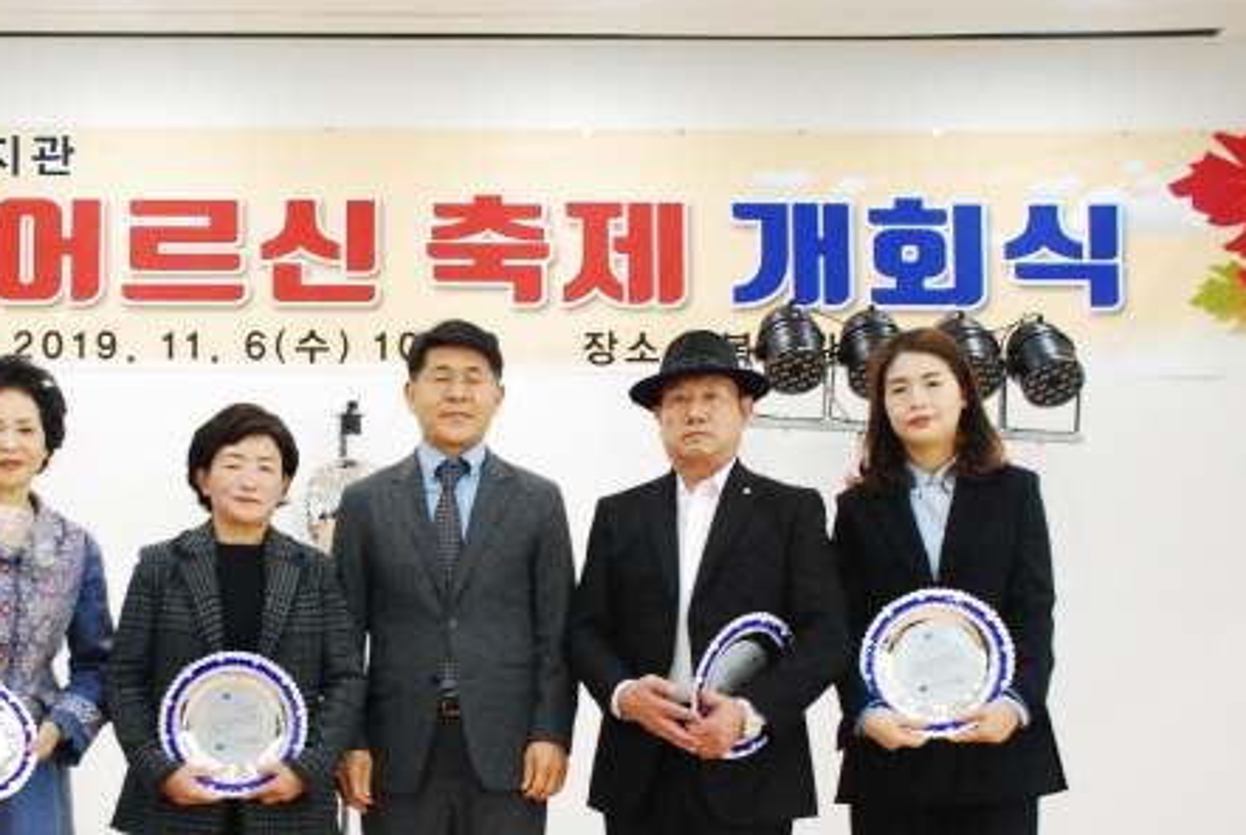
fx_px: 1975
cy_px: 642
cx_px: 364
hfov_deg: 34.5
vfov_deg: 23.6
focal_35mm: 57
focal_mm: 24
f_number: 6.3
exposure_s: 1/80
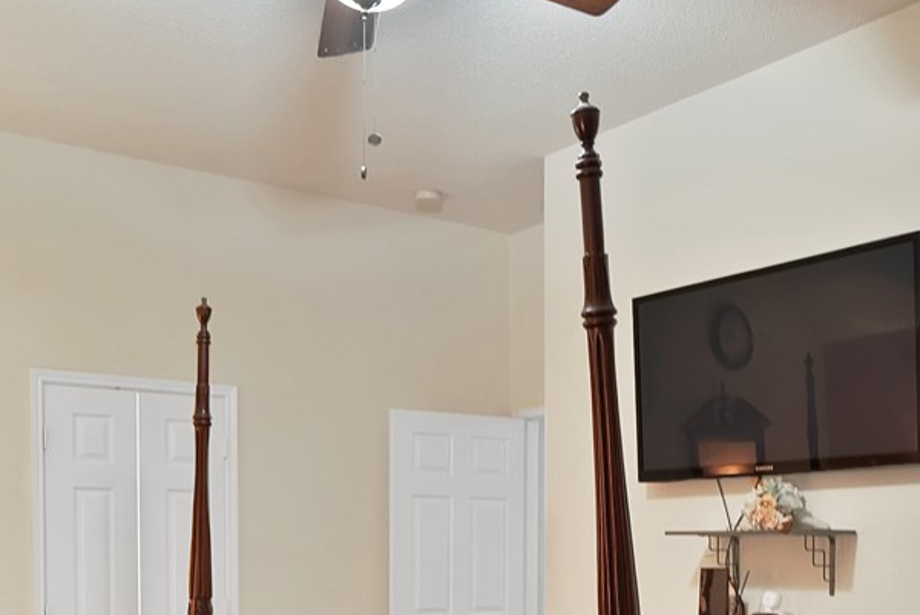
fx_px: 1023
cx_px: 449
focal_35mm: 40
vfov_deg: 31.8
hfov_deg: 48.4
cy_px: 561
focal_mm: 12
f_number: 9
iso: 640
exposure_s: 1.6
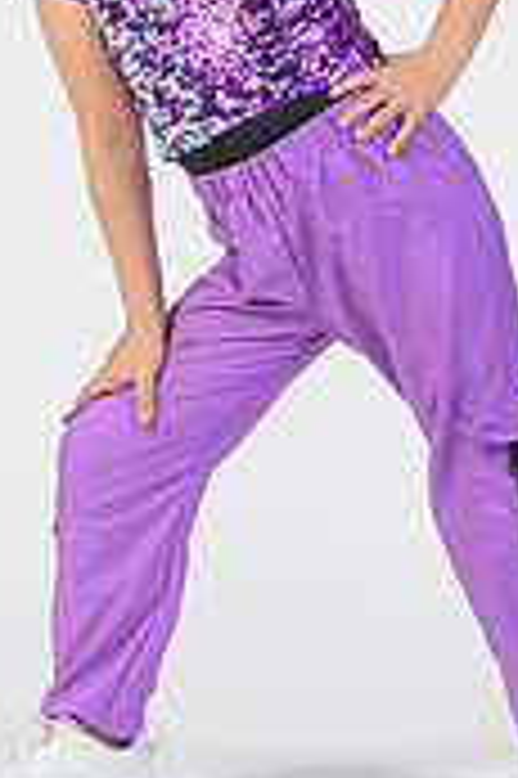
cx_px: 284
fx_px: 6185
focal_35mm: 286
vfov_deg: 7.2
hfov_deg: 4.8
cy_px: -27
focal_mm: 110
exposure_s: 1/160
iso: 400
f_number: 6.3
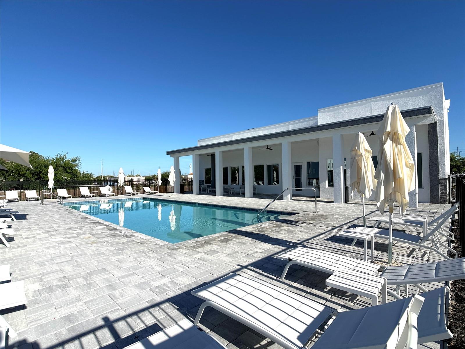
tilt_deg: +1.4
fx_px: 322
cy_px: 174
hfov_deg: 71.6
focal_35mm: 24
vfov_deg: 56.8
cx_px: 232
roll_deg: +0.6
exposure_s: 1/8130
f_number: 1.78
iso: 80
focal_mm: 6.76
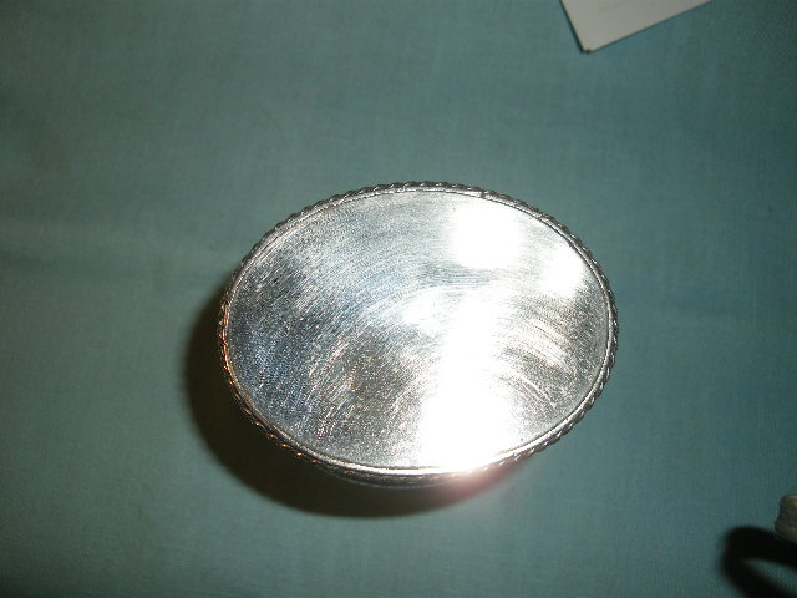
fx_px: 852
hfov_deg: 50.1
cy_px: 299
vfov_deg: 38.7
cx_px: 398
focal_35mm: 37
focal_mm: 7.9
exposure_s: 1/60
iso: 64
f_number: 8
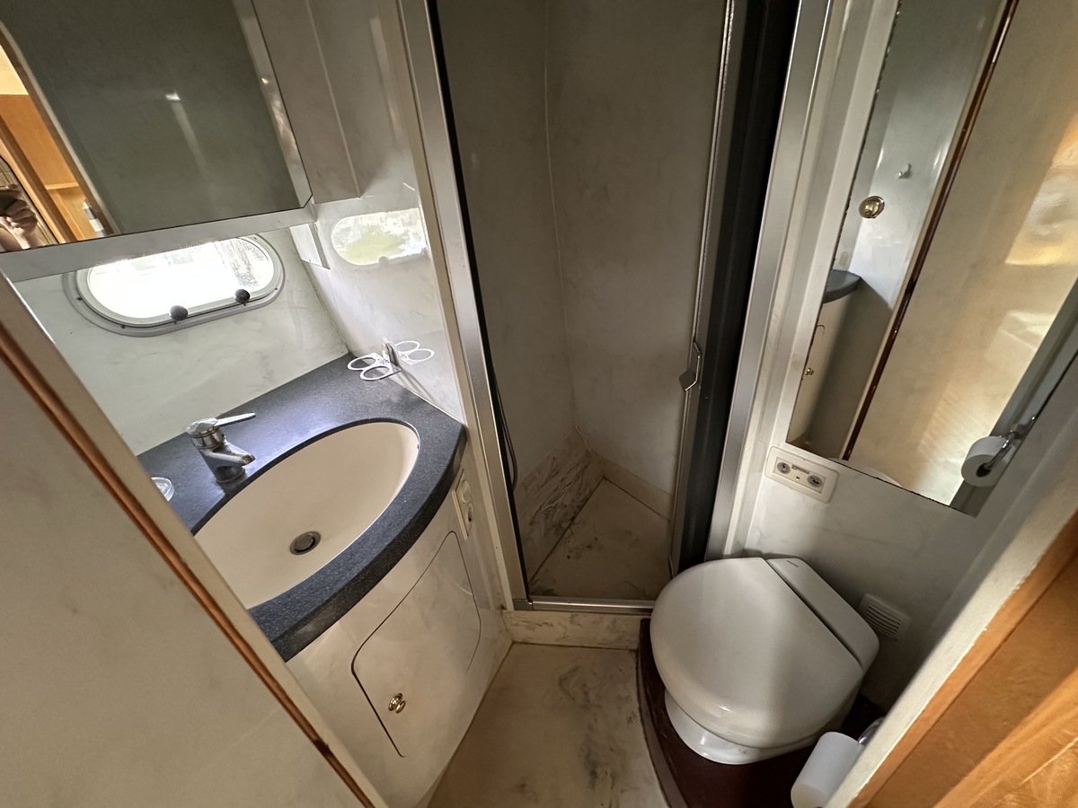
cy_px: 404
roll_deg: +5.6
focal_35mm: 14
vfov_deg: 85.7
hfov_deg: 102.1
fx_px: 436
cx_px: 539
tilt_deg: -31.4
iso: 1000
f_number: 2.2
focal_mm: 2.22
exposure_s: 1/60
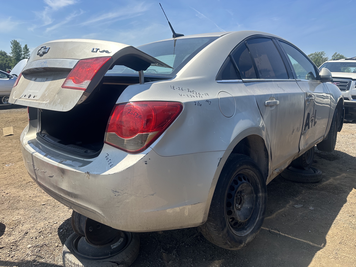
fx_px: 247
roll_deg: +0.4
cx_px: 178
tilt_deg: -10.2
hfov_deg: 71.6
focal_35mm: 24
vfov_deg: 56.8
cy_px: 134
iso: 80
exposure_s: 1/2469
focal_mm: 6.86
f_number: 1.78
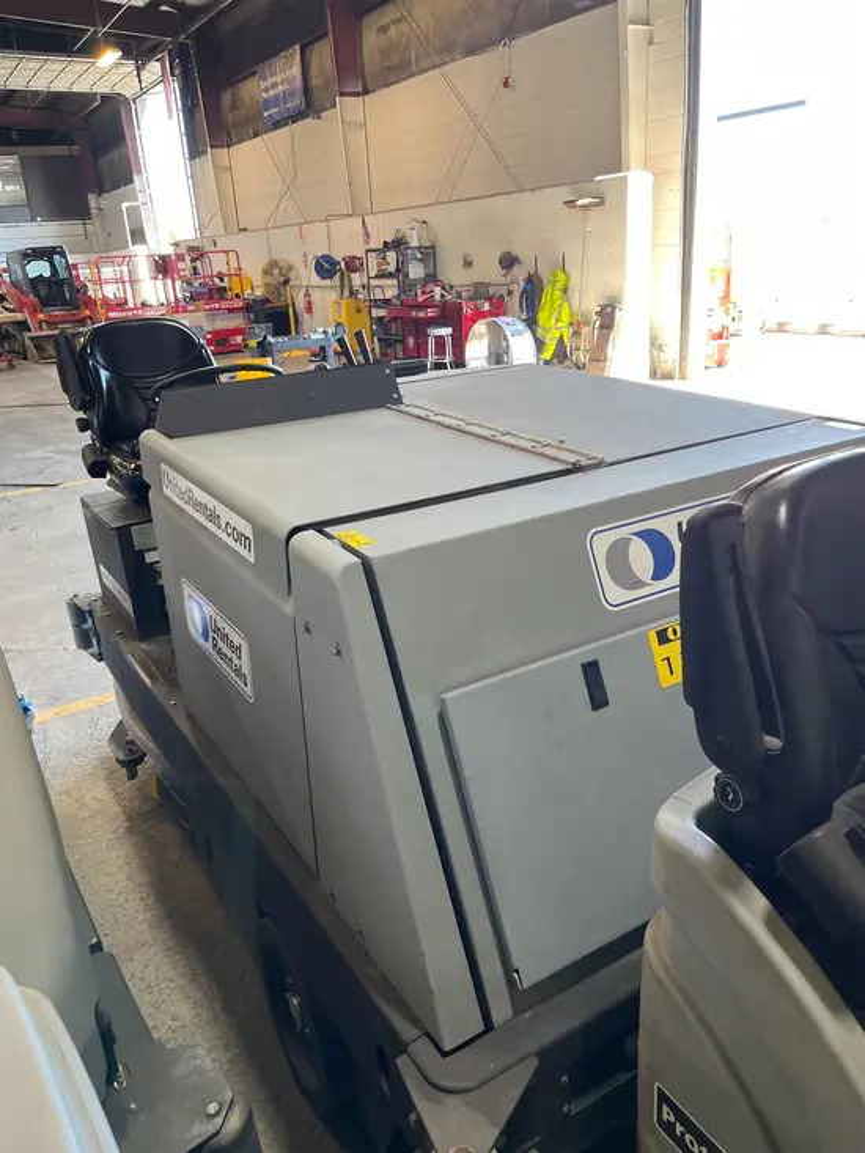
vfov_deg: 67.3
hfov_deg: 53.1
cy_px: 576
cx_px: 432
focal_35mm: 26
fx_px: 866
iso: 125
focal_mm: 5.1
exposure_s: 1/110
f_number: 1.6
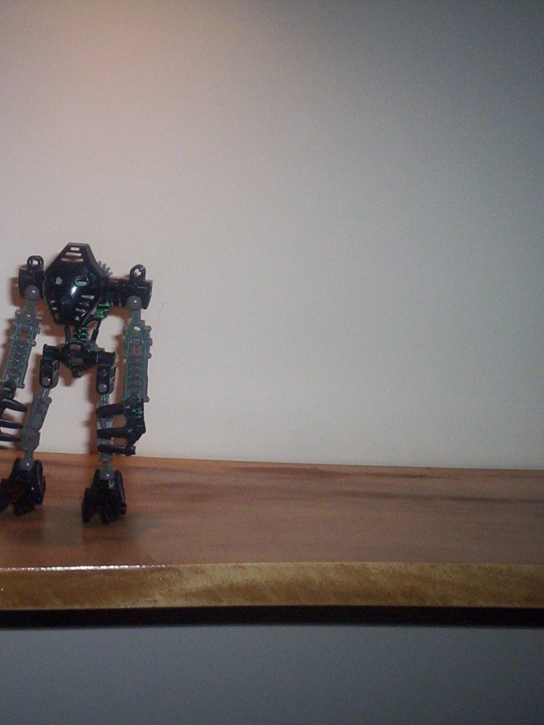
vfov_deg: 37.5
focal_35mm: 51
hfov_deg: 27.9
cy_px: 362
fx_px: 1068
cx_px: 93
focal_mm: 4.99
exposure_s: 1/60
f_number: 4.5
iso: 140
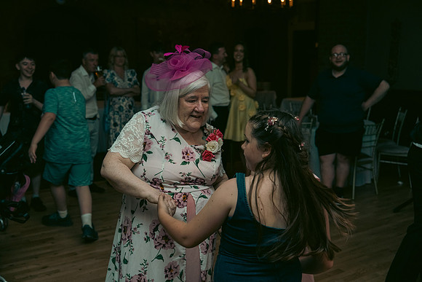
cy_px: 141
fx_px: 516
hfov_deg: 44.5
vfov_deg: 30.5
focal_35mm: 44
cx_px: 211
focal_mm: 44
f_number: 3.5
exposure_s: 1/160
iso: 2500
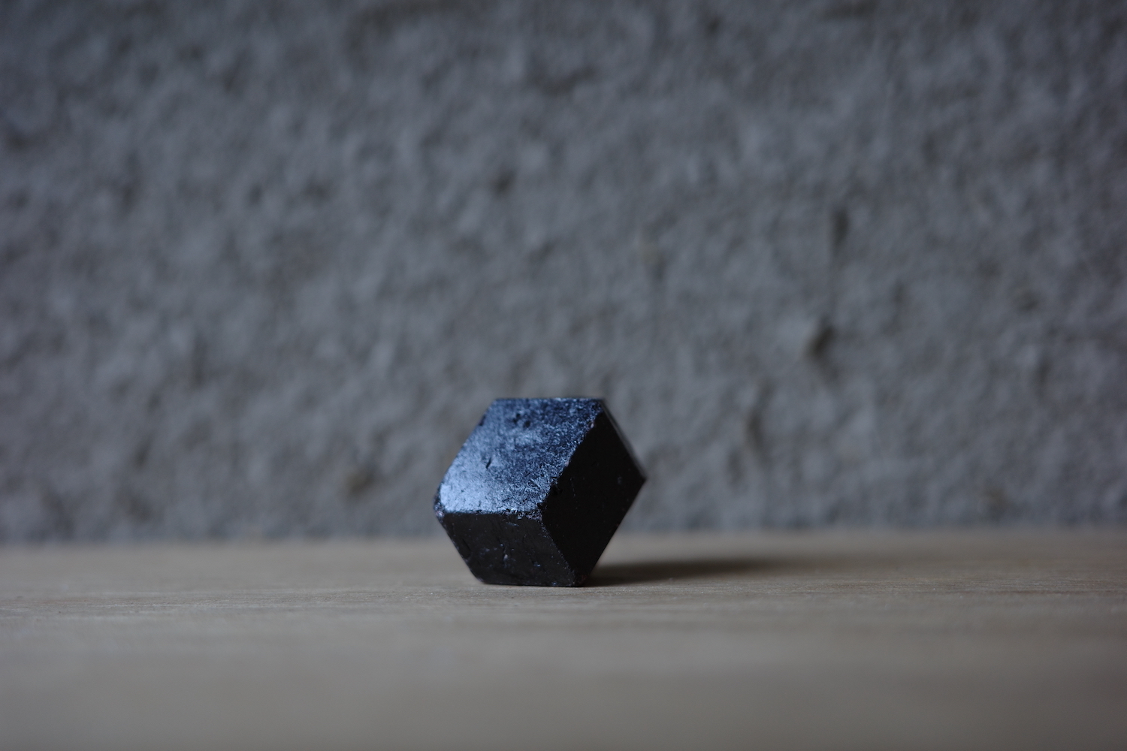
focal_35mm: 40
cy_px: 376
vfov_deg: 33.4
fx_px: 1252
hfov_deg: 48.5
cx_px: 564
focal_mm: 26
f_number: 2.8
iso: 200
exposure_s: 1/60
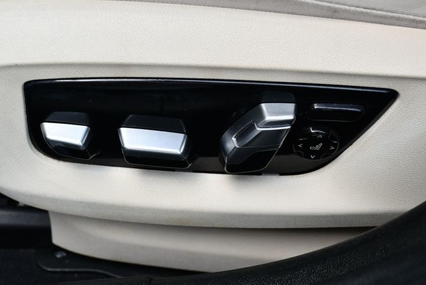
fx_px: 758
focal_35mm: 64
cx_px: 213
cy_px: 142
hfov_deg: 31.4
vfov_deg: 21.3
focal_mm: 32
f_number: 5
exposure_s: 1/250
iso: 400
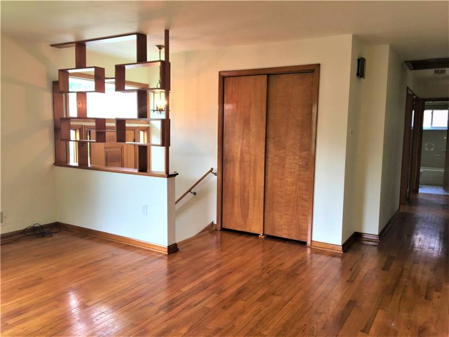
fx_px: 376
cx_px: 224
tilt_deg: -6.5
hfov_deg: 61.7
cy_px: 168
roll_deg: -1.0
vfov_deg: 48.2
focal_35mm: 29
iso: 32
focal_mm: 4.15
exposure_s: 1/30
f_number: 2.2
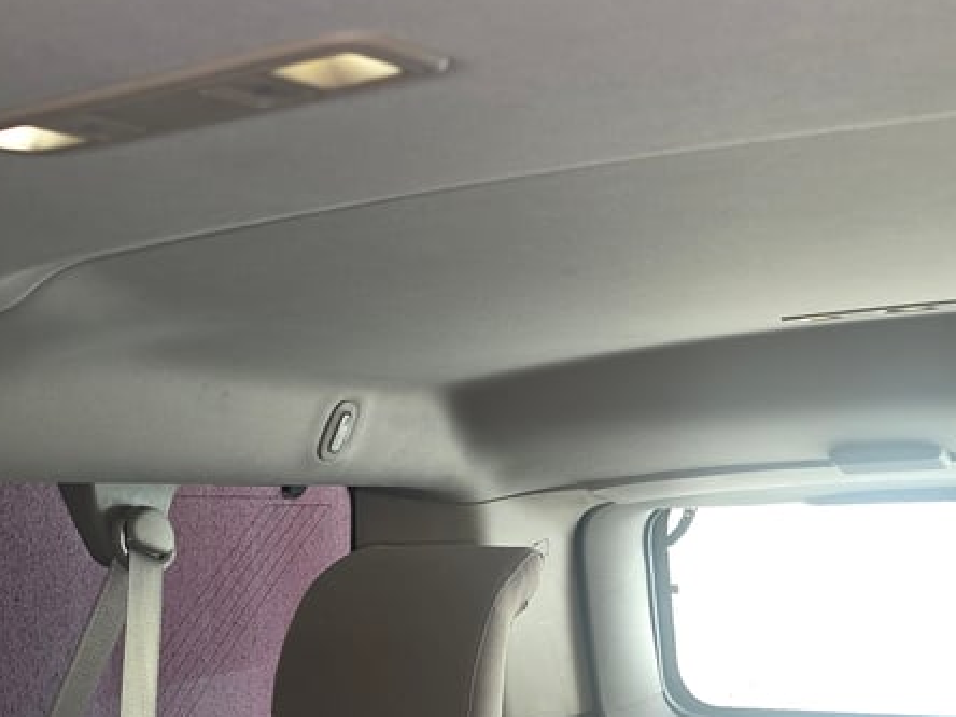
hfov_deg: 36.1
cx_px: 422
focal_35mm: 53
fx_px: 1464
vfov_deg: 26.7
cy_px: 624
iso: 80
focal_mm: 6.3
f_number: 1.7
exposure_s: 1/50
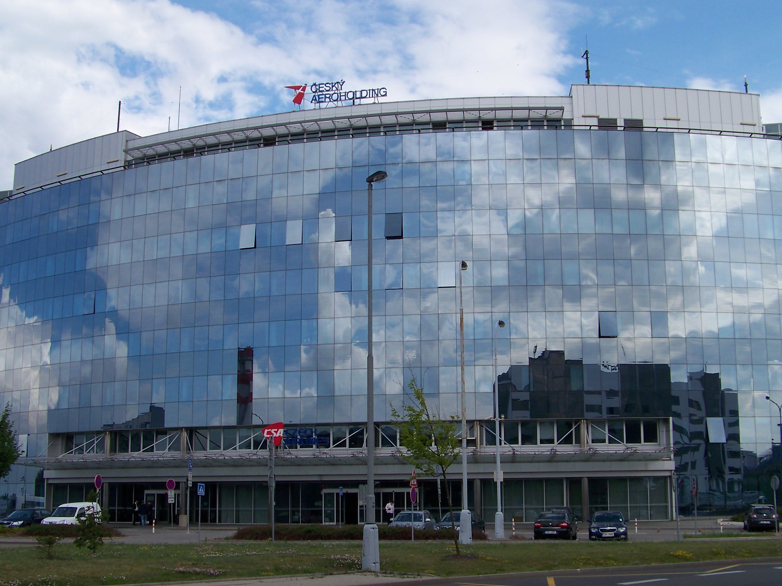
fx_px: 1084
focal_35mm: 48
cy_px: 320
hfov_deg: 39.6
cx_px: 418
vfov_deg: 30.2
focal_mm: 5.85
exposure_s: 1/640
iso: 64
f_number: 4
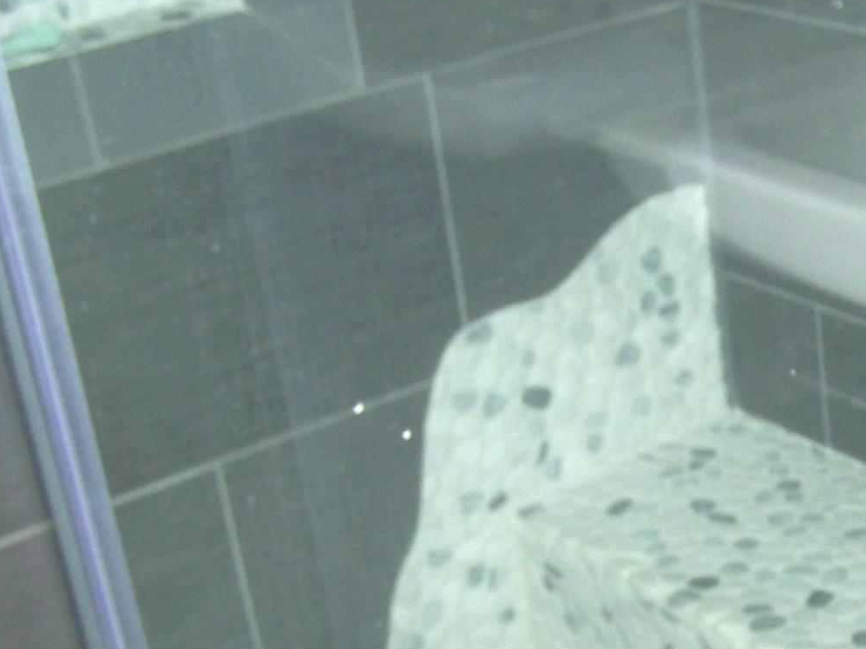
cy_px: 488
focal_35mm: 78
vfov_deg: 18.8
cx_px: 741
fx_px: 1951
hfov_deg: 24.5
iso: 200
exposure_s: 1/30
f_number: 2.8
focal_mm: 6.3
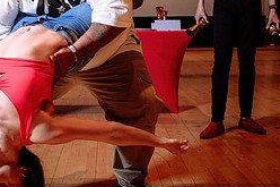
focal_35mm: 66
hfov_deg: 30.4
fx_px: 513
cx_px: 111
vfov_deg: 20.5
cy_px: 52
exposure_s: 1/125
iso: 1000
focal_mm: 24
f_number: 4
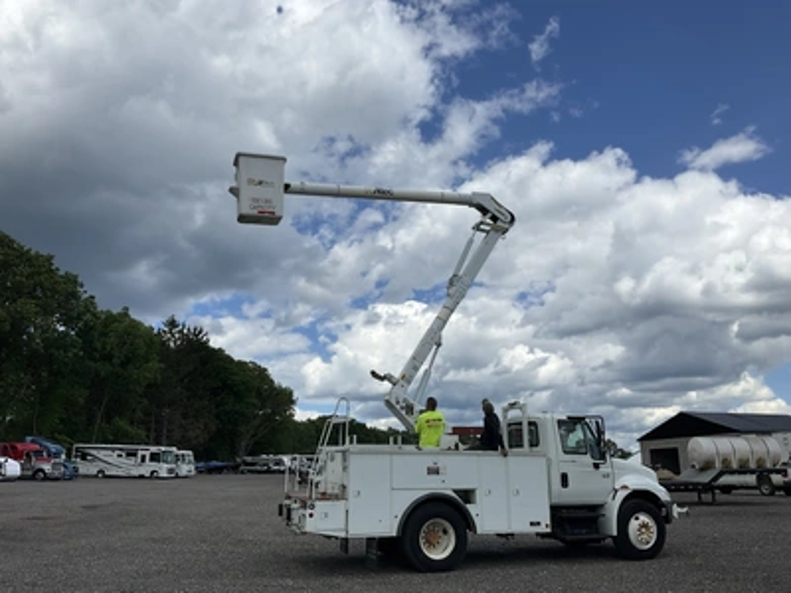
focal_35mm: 29
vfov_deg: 48.2
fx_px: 663
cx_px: 396
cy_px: 296
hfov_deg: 61.7
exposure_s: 1/4065
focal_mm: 3
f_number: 1.8
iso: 25
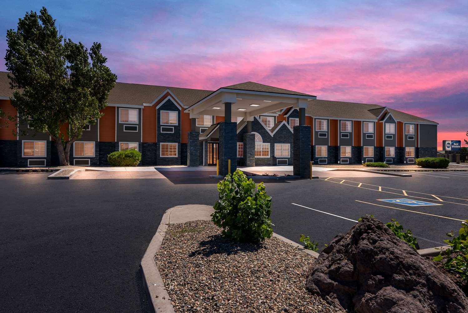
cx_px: 234
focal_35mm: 24
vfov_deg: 53.2
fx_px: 312
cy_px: 156
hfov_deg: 73.7
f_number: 8
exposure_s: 1/200
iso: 100
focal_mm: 24
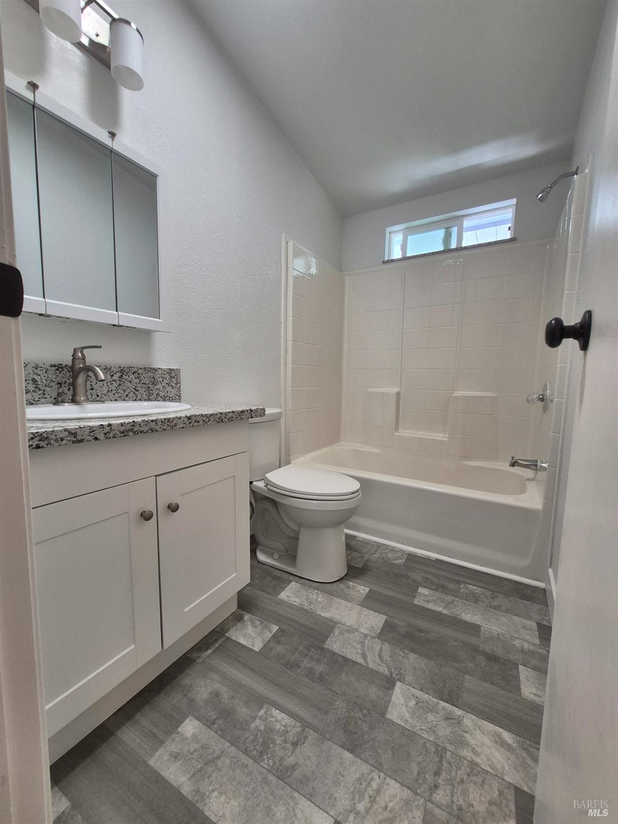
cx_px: 309
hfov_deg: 89.9
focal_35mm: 13
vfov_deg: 106.2
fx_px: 309
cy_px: 412
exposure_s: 1/60
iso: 100
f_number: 2.2
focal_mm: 1.74
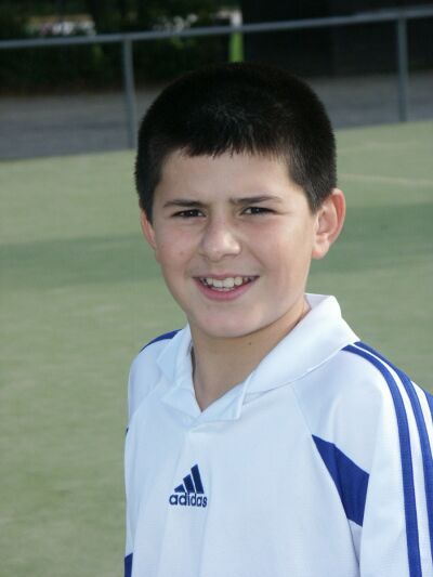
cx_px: 216
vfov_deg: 13.4
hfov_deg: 10.1
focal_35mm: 147
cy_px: 288
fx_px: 2451
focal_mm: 37.31
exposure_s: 1/1000
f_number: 4.5
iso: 200
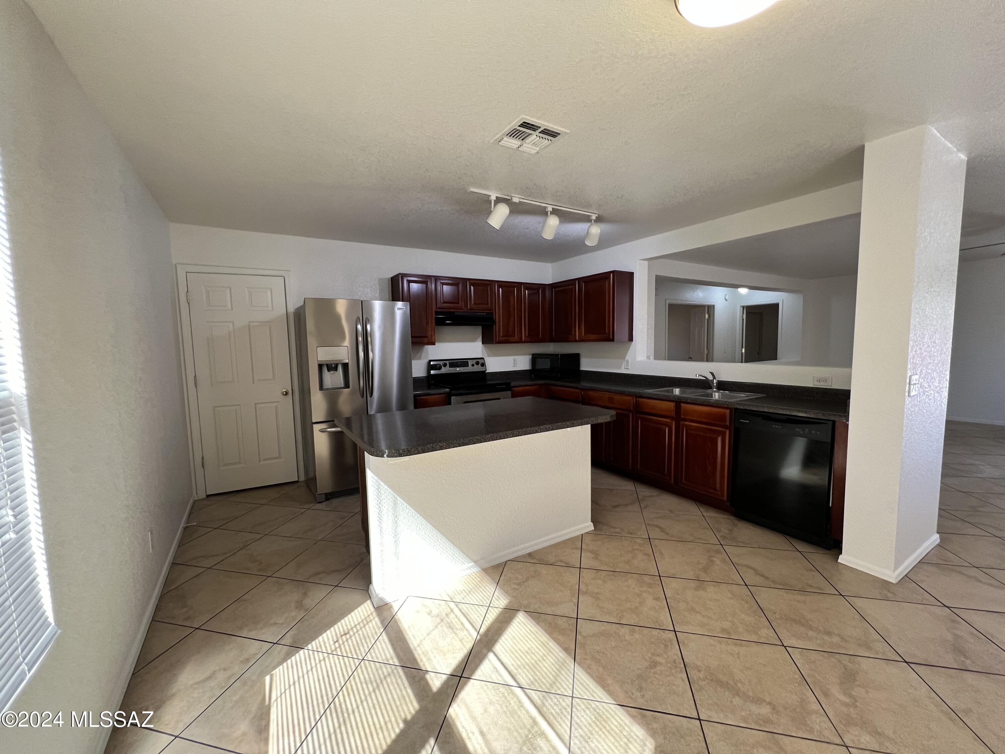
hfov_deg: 106.2
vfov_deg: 89.9
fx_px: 377
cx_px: 502
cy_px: 377
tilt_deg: -5.9
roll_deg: +1.0
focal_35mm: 13
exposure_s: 1/120
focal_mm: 1.57
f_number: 1.8
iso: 200
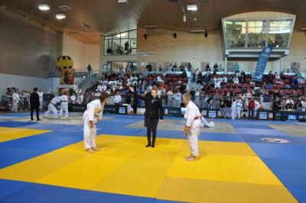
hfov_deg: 67.4
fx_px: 229
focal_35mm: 27
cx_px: 153
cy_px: 102
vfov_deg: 47.9
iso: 2000
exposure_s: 1/125
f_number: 5.6
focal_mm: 18
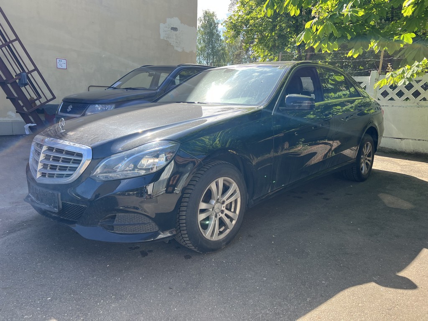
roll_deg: -3.3
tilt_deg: -8.9
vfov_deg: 53.1
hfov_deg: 67.3
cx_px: 214
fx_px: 321
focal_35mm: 26
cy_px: 160
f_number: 1.5
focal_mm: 5.7
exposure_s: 1/853
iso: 50
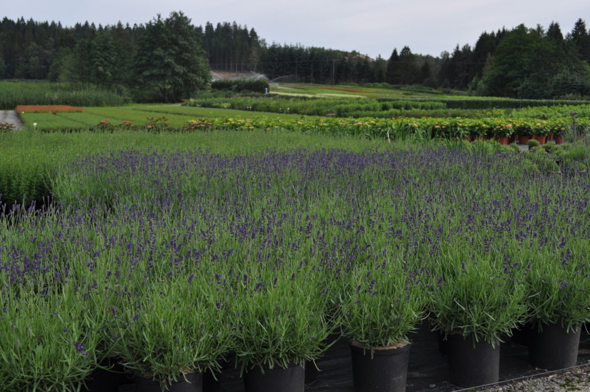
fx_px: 712
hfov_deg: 45.0
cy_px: 196
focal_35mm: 44
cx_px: 295
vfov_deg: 30.8
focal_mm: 29
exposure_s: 1/200
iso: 200
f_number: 7.1
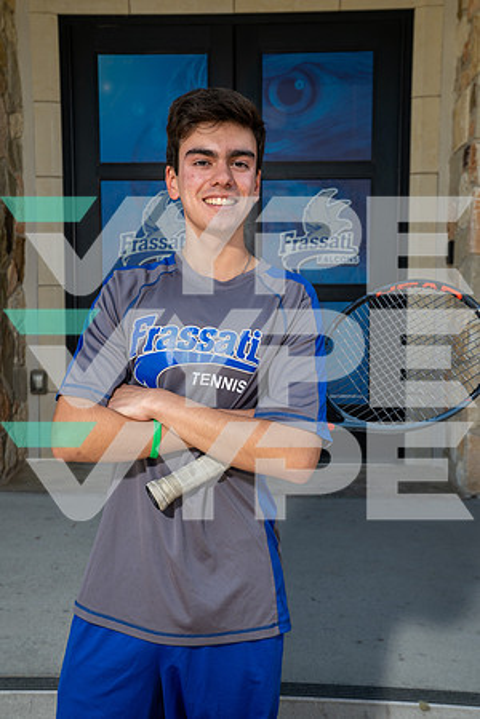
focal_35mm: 41
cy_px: 360
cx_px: 240
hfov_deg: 32.6
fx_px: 820
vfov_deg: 47.4
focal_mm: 41
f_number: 8
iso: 200
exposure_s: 1/250
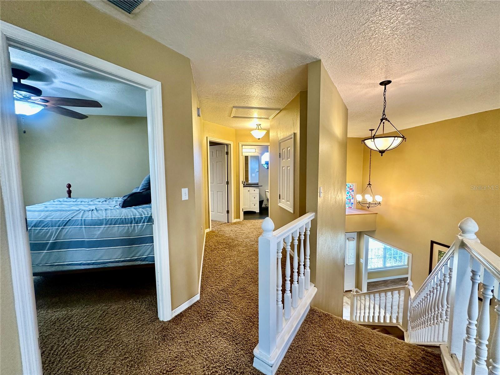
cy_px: 188
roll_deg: -0.3
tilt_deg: -4.7
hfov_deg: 102.1
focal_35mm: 14
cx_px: 250
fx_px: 202
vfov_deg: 85.7
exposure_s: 1/60
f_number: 2.2
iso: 160
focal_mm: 2.22
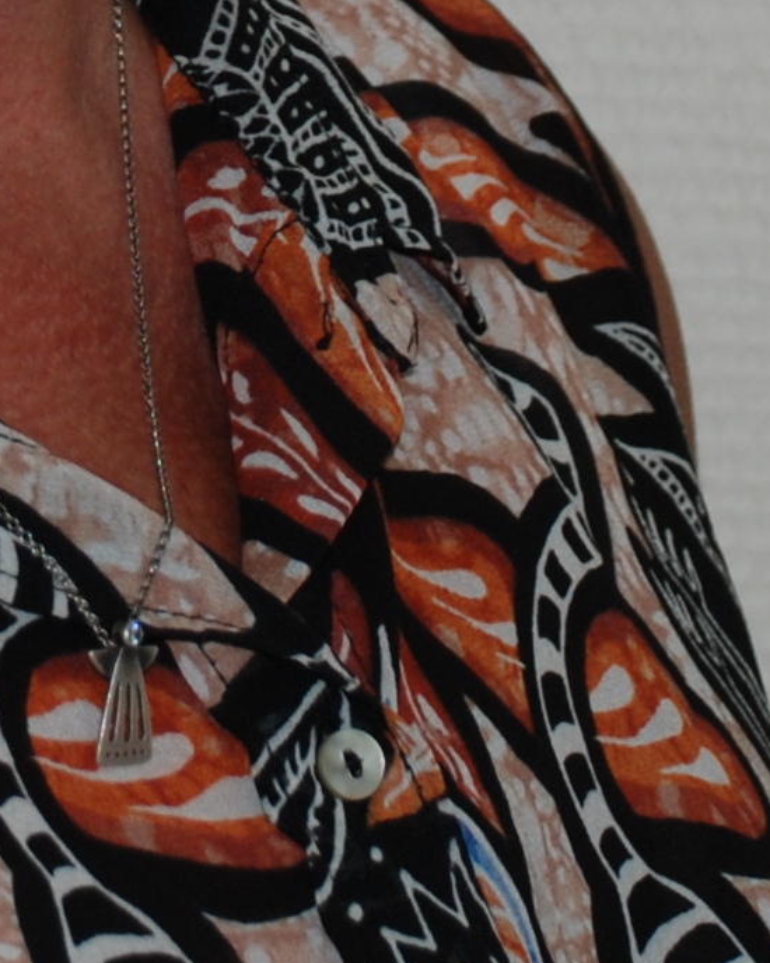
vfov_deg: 5.0
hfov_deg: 4.1
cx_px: -17
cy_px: -774
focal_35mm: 381
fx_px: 10858
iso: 200
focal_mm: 48
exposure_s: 1/60
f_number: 4.8
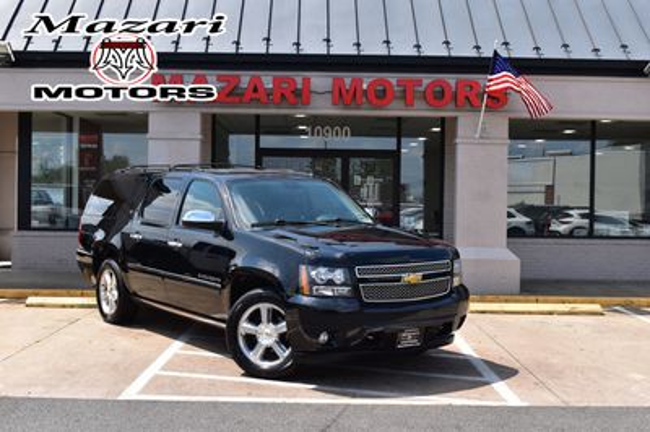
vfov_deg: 29.8
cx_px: 325
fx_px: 812
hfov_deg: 43.6
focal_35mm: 45
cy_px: 216
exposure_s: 1/500
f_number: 11
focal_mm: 30
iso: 400
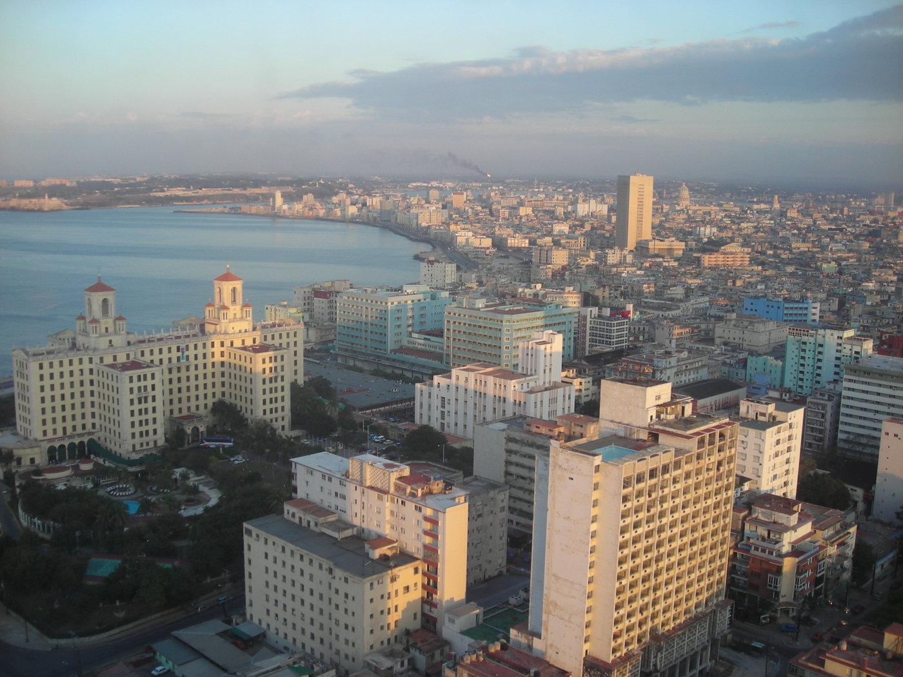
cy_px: 338
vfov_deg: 37.7
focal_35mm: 38
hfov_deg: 49.0
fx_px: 991
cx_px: 452
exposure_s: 1/86.4
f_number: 3.2
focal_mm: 6.3
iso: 50
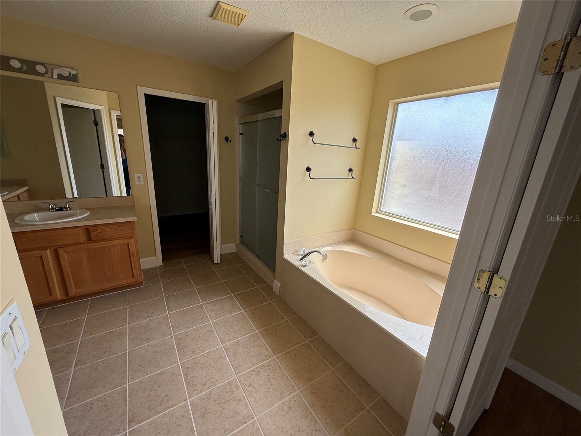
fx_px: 235
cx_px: 290
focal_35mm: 14
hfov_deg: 102.1
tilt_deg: -15.1
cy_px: 218
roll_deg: -3.9
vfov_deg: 85.7
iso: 50
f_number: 2.2
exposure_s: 1/388
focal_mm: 2.22
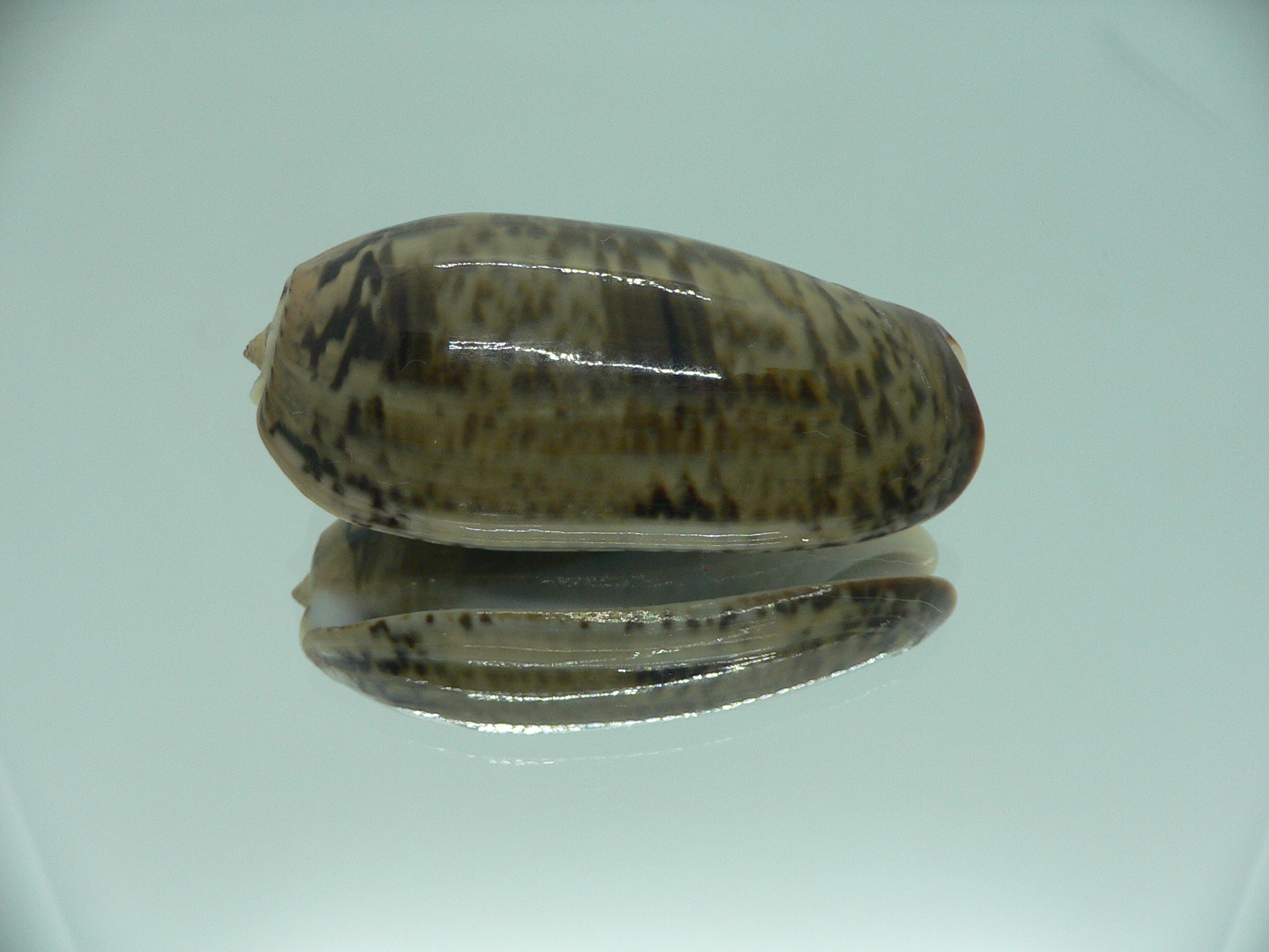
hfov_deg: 52.6
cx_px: 634
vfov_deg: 40.7
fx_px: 1283
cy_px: 476
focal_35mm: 35
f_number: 2.8
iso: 100
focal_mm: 4.6
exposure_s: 1/60
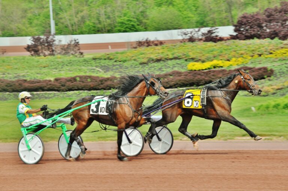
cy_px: 96
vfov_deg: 7.3
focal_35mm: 188
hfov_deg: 11.0
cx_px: 144
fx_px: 1498
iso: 320
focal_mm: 125
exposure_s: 1/320
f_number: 10
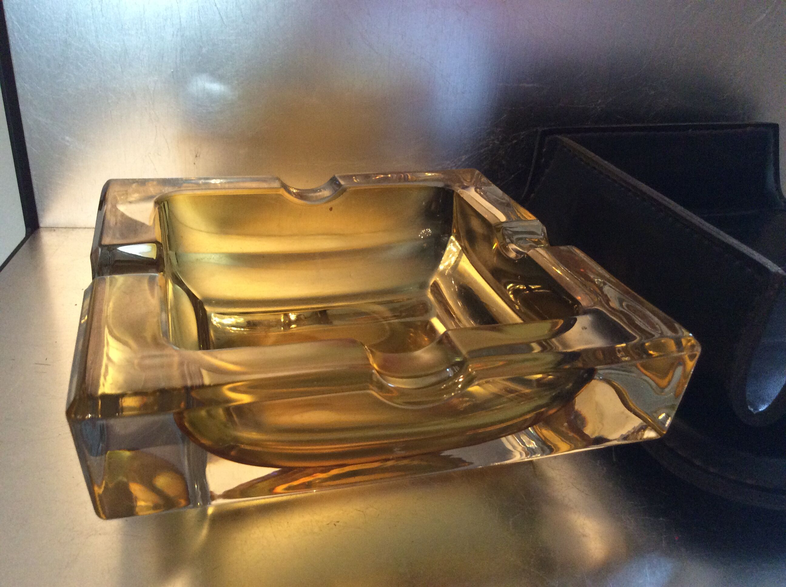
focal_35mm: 32
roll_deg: -1.9
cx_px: 393
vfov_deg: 44.1
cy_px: 294
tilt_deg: -26.5
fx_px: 726
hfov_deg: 56.9
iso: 200
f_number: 2.4
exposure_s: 1/25
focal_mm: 3.3
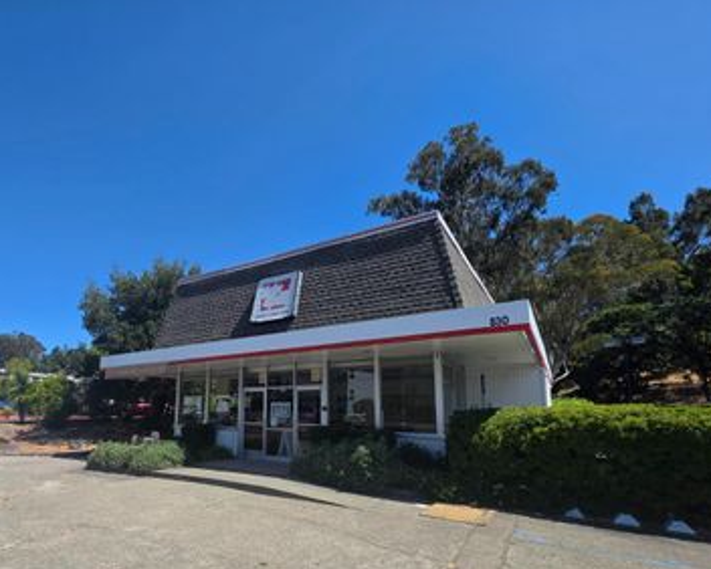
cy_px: 358
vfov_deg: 72.5
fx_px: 379
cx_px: 275
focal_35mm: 18
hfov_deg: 85.0
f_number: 1.9
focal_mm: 2.2
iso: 40
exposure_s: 1/2071
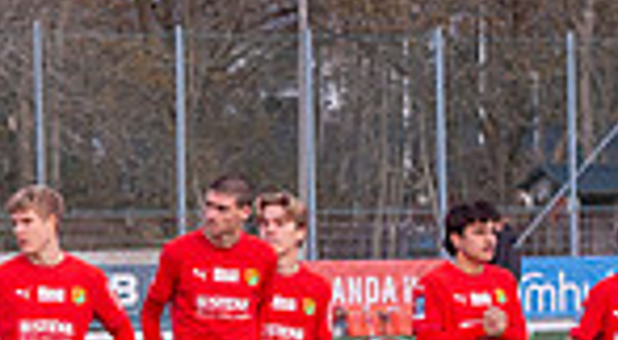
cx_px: 35
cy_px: 526
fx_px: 4974
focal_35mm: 305
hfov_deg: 7.1
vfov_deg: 3.9
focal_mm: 70
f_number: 5
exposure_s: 1/640
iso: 2000
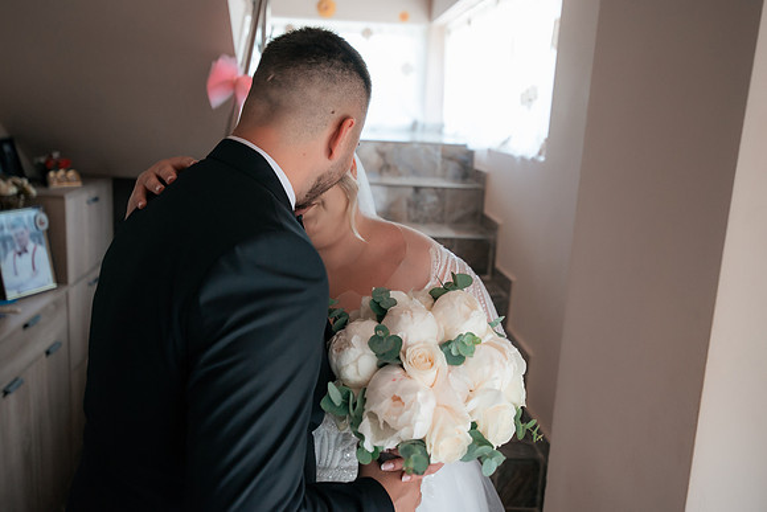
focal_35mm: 32
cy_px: 238
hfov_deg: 58.5
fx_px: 684
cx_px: 356
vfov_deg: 41.0
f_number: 3.2
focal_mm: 30
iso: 1600
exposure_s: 1/500
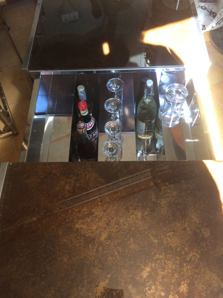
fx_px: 249
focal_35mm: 29
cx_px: 112
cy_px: 149
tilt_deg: -66.0
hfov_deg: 48.2
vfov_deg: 61.7
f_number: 2.2
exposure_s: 1/33
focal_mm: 4.15
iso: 64
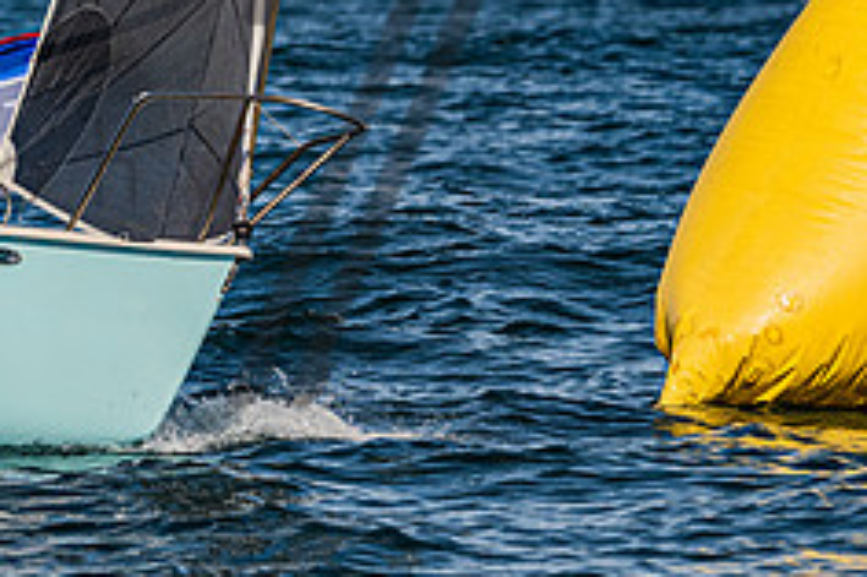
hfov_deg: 3.3
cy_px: 13
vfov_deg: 2.2
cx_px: -26
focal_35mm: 634
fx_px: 15258
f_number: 5.6
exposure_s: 1/3200
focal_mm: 210
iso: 320
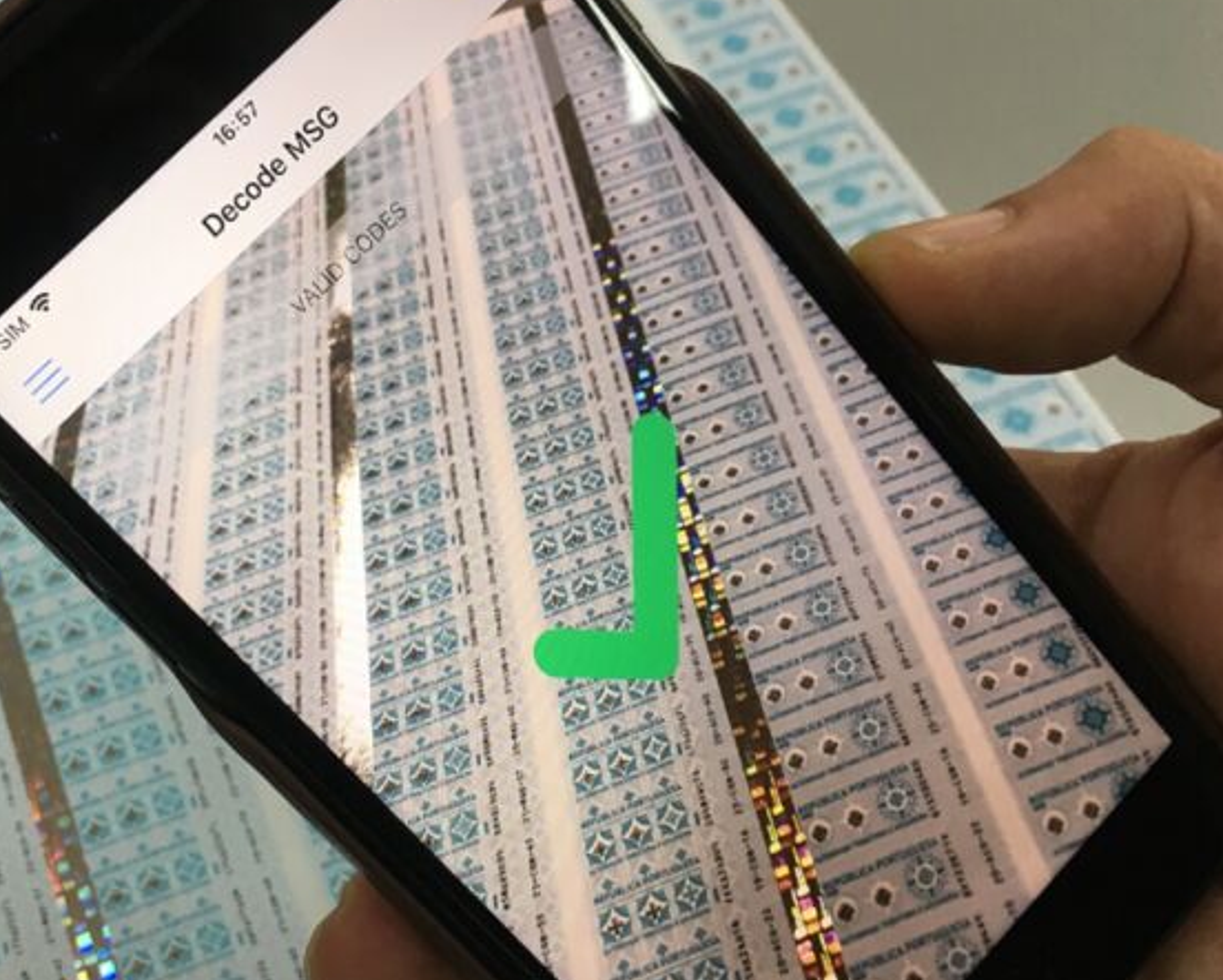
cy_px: 561
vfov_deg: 36.4
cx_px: 381
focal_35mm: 41
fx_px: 1485
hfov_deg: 44.0
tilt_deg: -59.0
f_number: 2.2
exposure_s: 1/33
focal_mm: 4.15
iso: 40
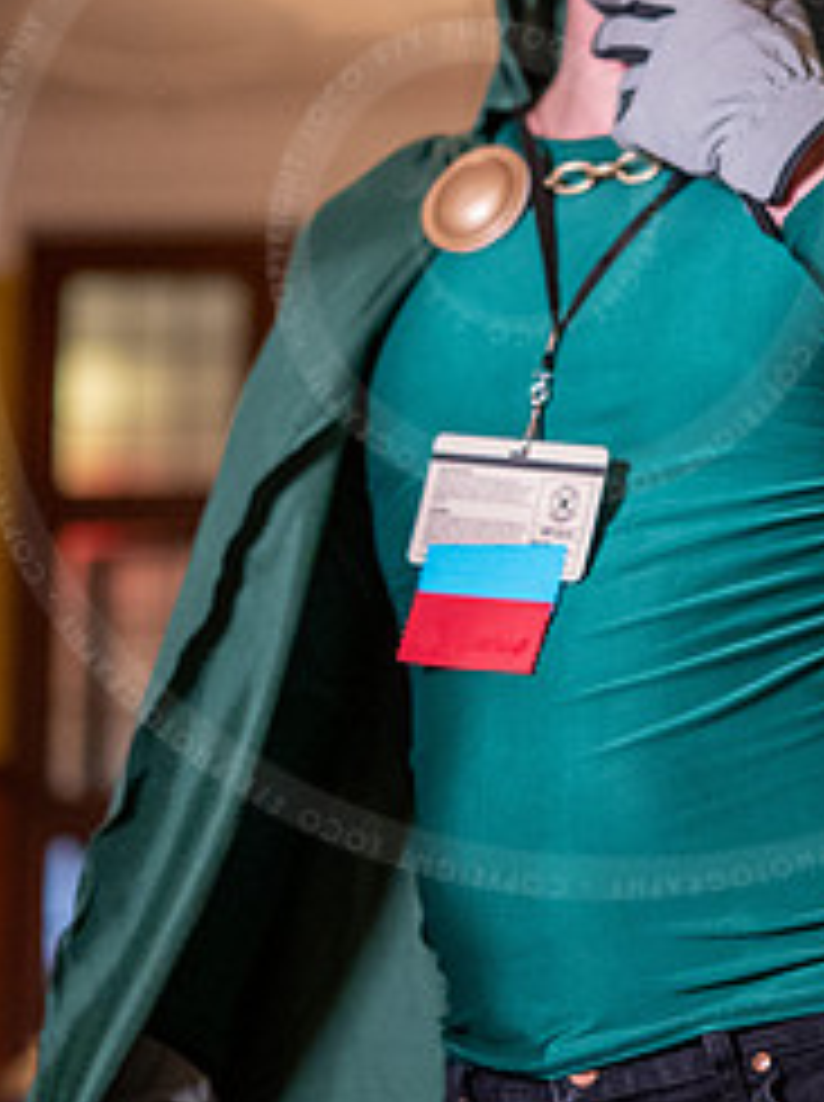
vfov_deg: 21.2
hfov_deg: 16.0
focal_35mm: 92
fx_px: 2928
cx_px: 558
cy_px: 315
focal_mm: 35
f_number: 1.2
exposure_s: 1/320
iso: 2200
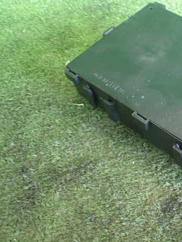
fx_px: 323
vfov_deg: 41.2
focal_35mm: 46
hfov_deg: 29.4
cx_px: 183
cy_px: 107
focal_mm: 5.4
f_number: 2.3
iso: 800
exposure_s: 1/60
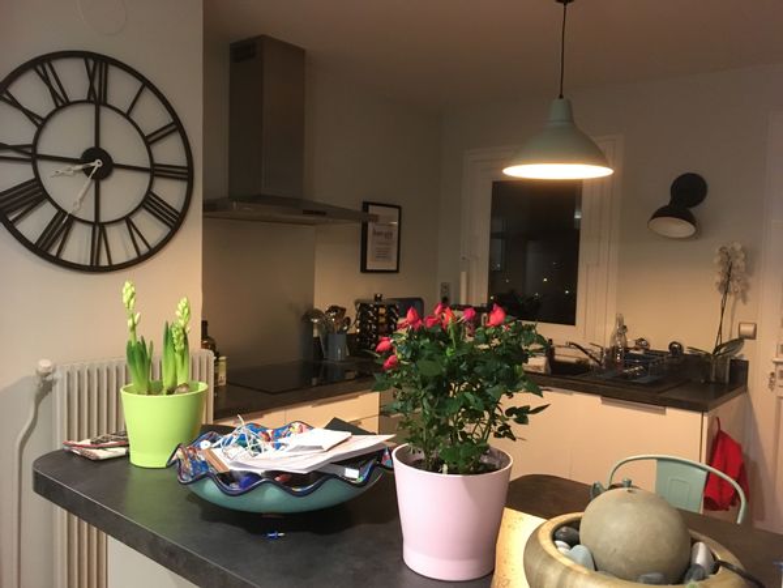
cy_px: 294
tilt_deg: -3.1
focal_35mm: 29
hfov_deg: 61.7
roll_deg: -0.7
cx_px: 392
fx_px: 656
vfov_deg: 48.2
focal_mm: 4.15
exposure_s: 1/17
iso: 250
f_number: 2.2
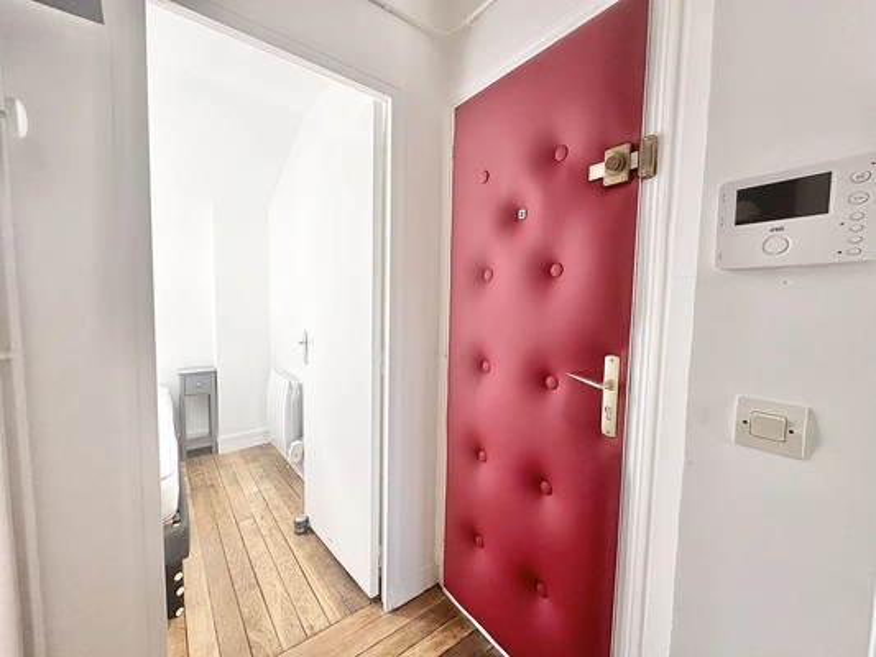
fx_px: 354
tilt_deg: -3.7
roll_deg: -1.1
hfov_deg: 102.1
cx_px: 438
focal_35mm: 14
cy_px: 328
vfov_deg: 85.7
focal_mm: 2.22
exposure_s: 1/99
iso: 80
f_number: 2.2
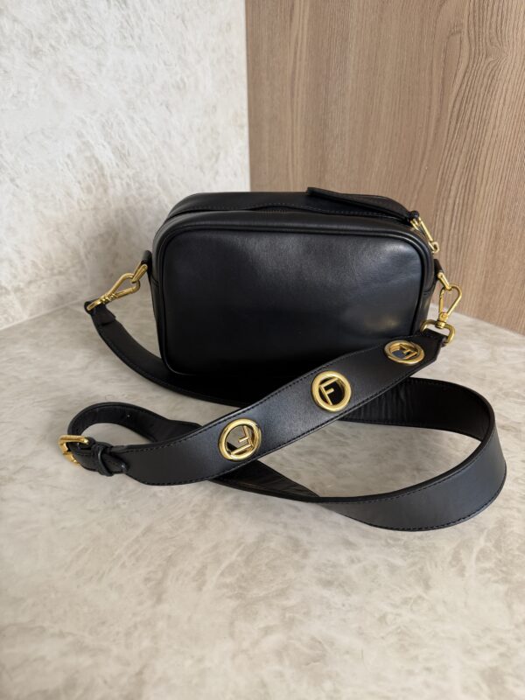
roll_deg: +0.7
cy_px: 350
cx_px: 262
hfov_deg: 56.8
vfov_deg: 71.6
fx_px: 485
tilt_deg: -32.8
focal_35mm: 24
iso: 160
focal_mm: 6.76
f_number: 1.78
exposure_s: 1/120
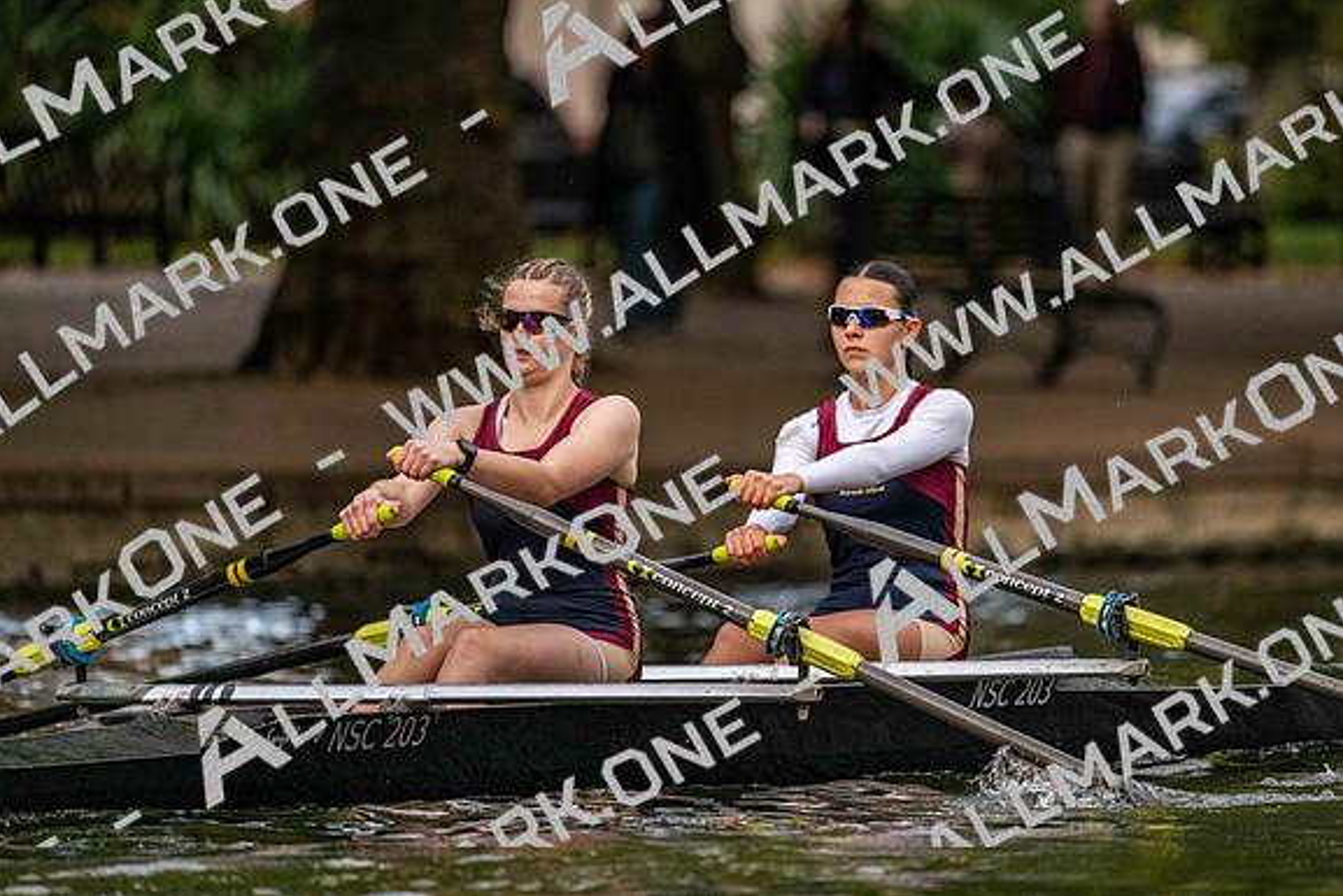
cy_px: 448
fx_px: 15000
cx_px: 670
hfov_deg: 5.1
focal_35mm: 402
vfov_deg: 3.4
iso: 2800
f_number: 4.5
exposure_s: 1/2500
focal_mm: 400
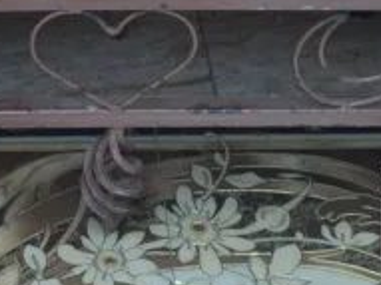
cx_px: 82
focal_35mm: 77
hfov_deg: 25.0
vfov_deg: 17.0
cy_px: -165
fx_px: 847
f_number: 1.8
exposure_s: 1/25
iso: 400
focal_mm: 5.54
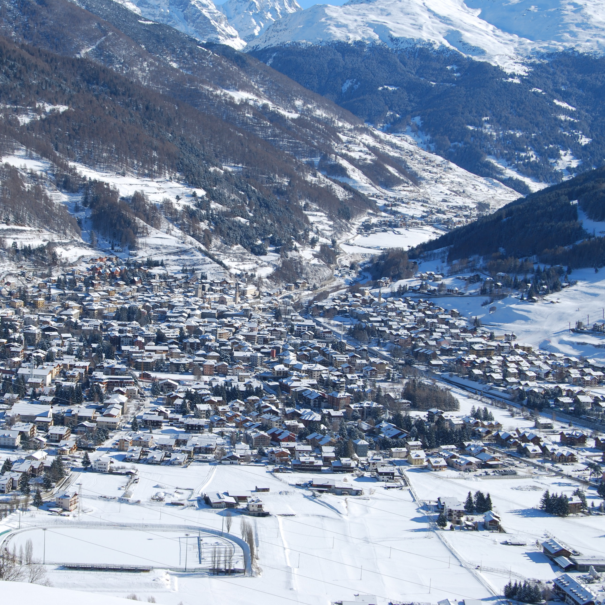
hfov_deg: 26.4
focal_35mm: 65
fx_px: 1285
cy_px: 303
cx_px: 225
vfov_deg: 26.5
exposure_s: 1/250
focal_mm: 34
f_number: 8
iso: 100
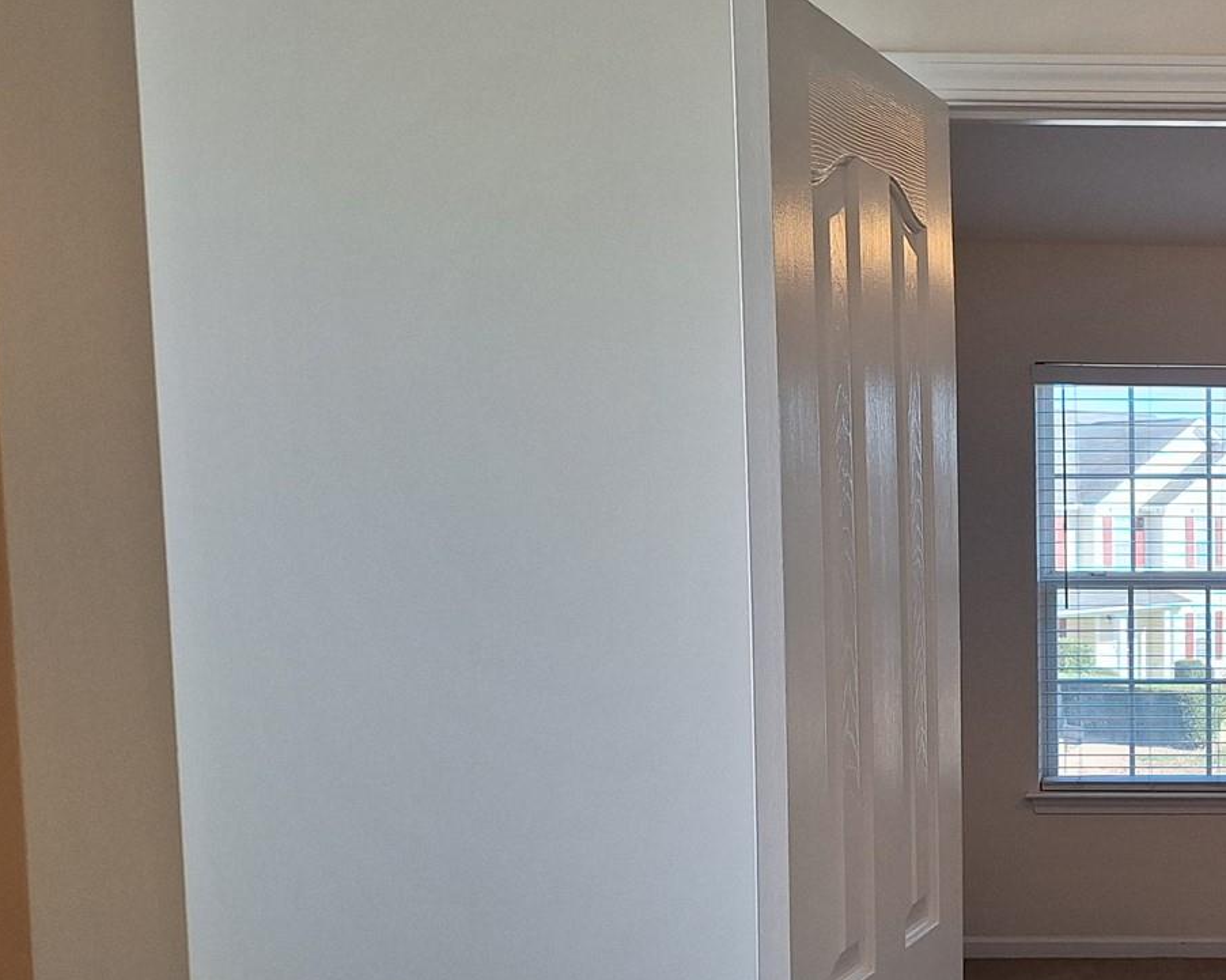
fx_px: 1850
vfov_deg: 29.4
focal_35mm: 51
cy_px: 690
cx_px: 1342
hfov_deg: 32.4
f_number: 1.8
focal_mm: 5.54
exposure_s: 1/285
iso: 40
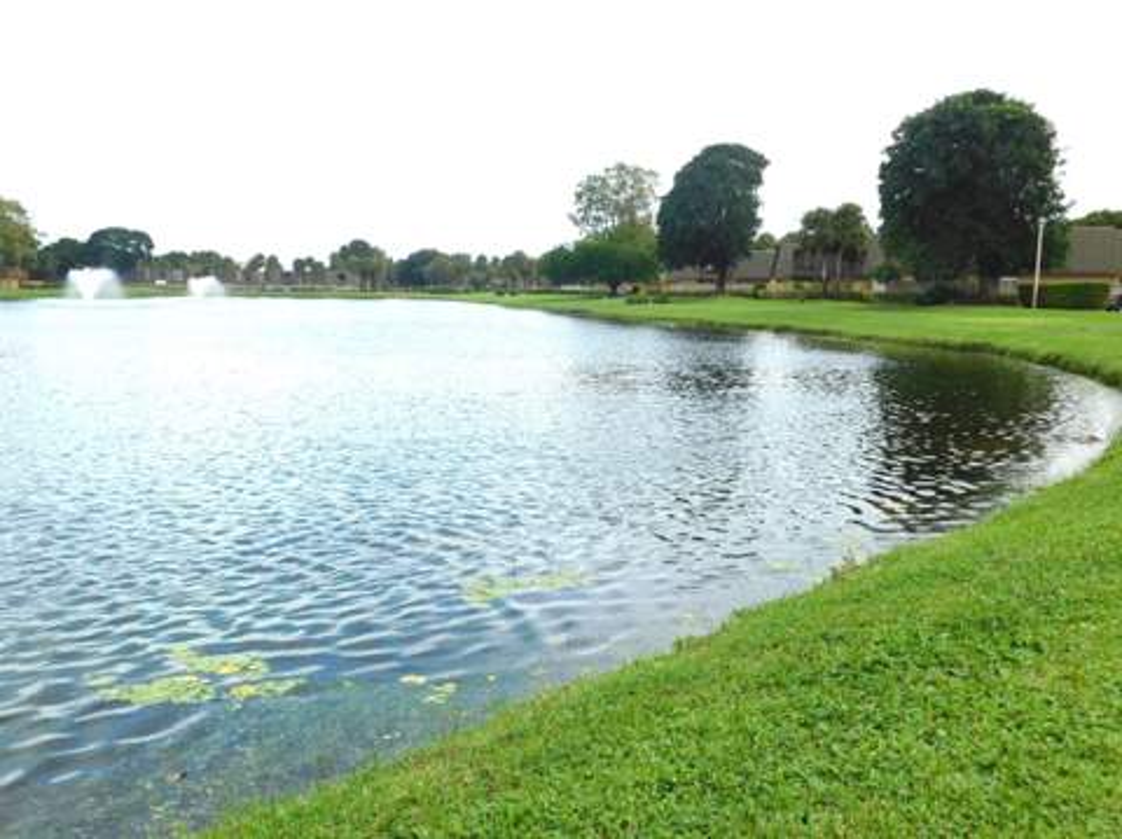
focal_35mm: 36
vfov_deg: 39.6
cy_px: 420
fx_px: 1166
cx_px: 561
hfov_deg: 51.4
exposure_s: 1/800
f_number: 3.5
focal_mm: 6.3
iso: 125
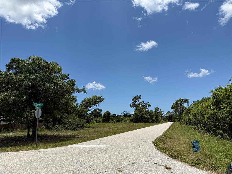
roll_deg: +2.1
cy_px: 87
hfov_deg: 71.6
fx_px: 161
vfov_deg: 56.8
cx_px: 116
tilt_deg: +12.4
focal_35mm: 24
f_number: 1.78
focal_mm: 6.76
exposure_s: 1/8130
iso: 80
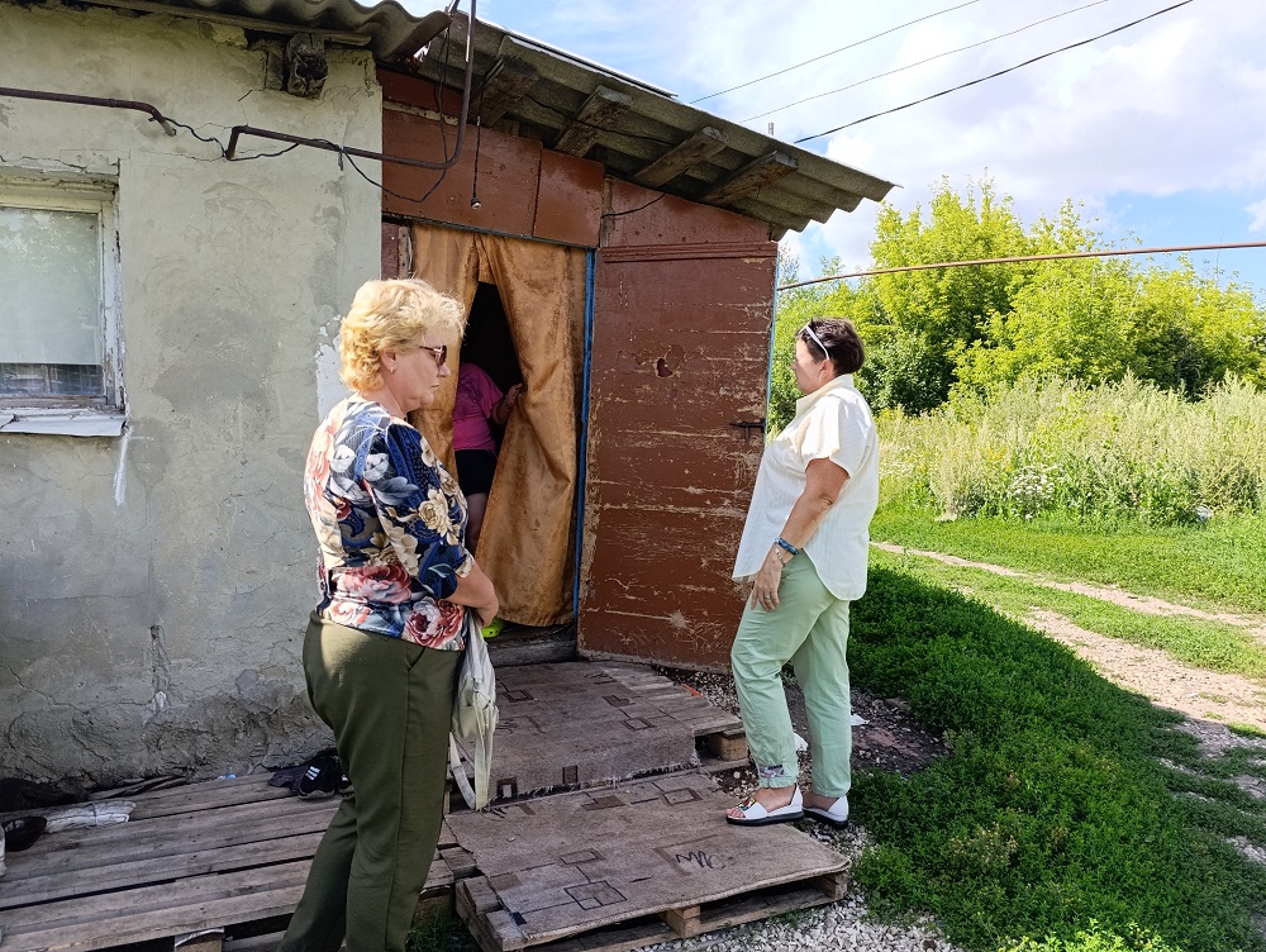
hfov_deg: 73.9
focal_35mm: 23
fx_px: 842
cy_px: 476
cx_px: 633
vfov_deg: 59.0
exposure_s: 1/312
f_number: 1.6
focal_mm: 6.14
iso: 50
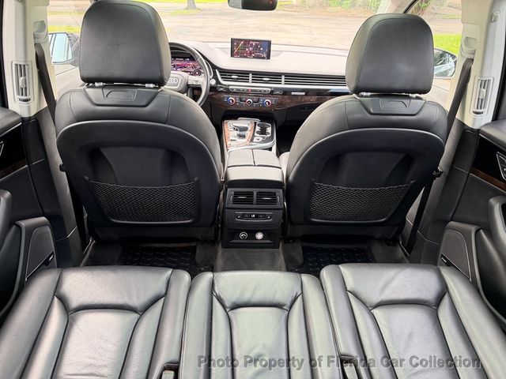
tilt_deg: -29.9
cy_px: 190
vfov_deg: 56.8
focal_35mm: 24
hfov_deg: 71.6
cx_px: 253
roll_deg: -0.6
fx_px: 351
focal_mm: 6.76
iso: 250
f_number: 1.78
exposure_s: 1/60
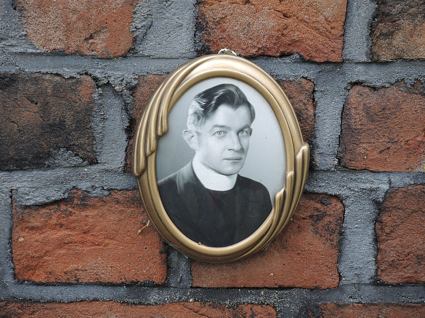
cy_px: 157
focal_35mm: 180
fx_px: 2210
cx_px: 218
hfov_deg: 11.0
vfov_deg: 8.2
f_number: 4
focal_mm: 37.4
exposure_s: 1/60
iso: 200
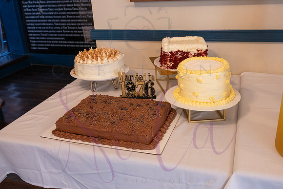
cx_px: 146
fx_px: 296
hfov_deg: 51.1
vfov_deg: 35.4
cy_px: 95
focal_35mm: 38
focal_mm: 36
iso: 1600
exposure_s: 1/50
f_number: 6.3
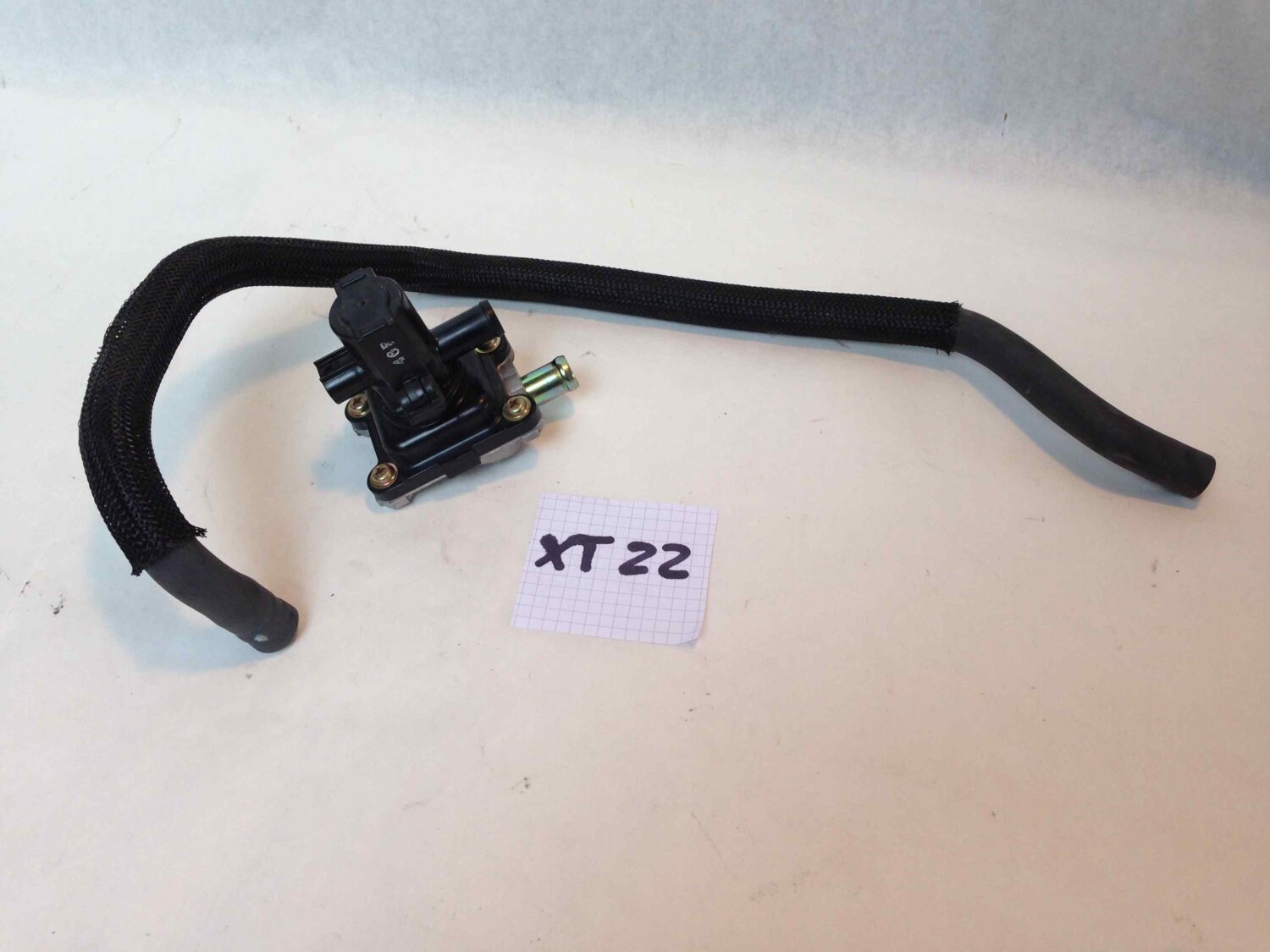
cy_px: 476
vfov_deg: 42.9
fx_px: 1211
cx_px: 635
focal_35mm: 33
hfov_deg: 55.4
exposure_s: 1/120
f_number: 2.4
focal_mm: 4.12
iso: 50
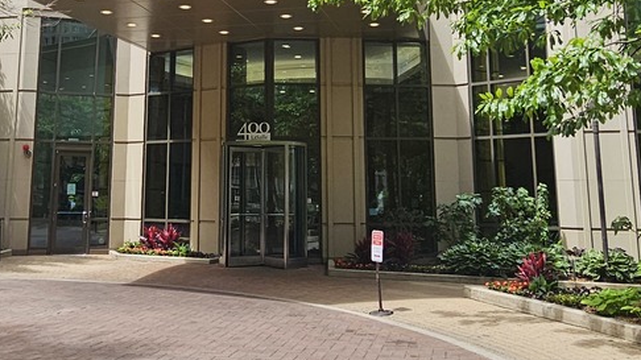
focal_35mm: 42
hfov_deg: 48.2
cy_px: 24
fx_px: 714
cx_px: 265
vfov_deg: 27.1
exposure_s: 1/1205
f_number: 2.2
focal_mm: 2.2
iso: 50
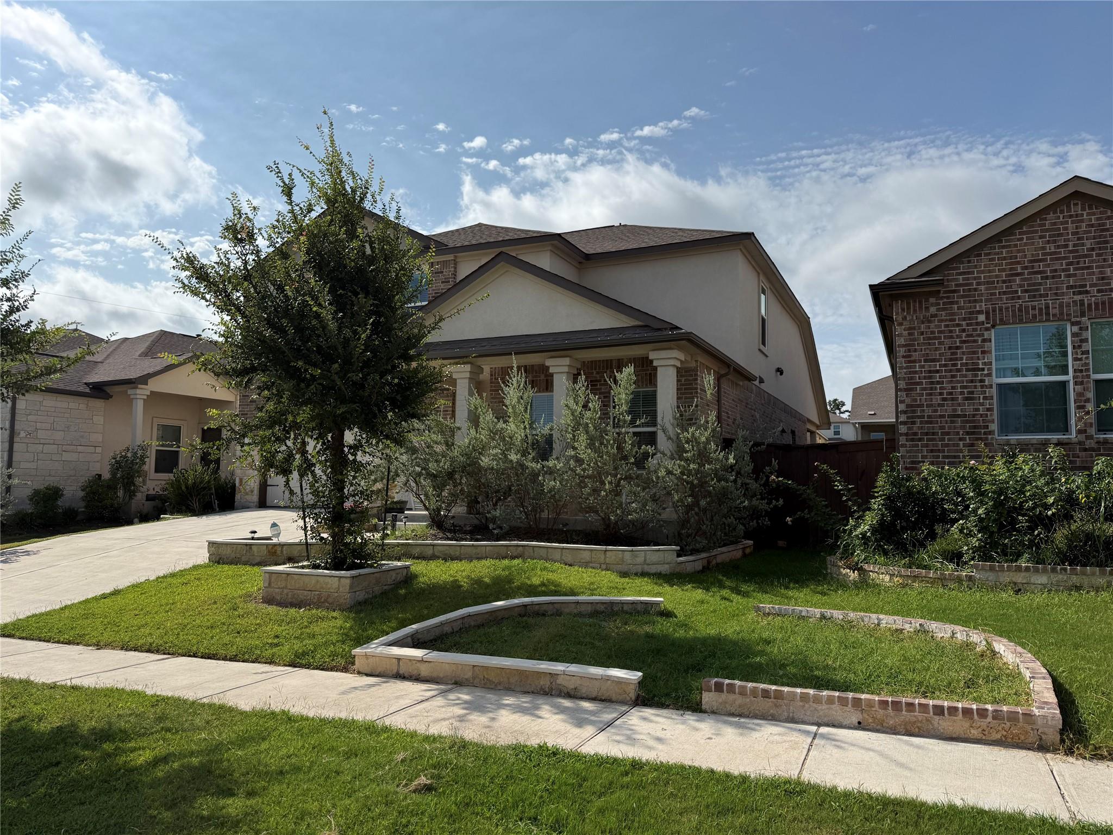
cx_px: 556
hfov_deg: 71.6
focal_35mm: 24
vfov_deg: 56.8
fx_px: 772
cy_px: 418
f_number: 1.78
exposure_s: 1/9091
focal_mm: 6.76
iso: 100
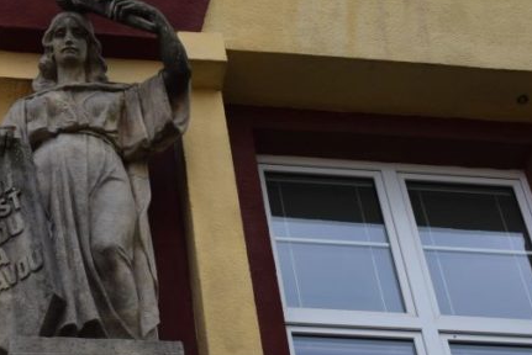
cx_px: 16
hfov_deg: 17.6
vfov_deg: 12.0
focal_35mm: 114
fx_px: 1686
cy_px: 41
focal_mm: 32
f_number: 8
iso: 360
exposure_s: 1/250
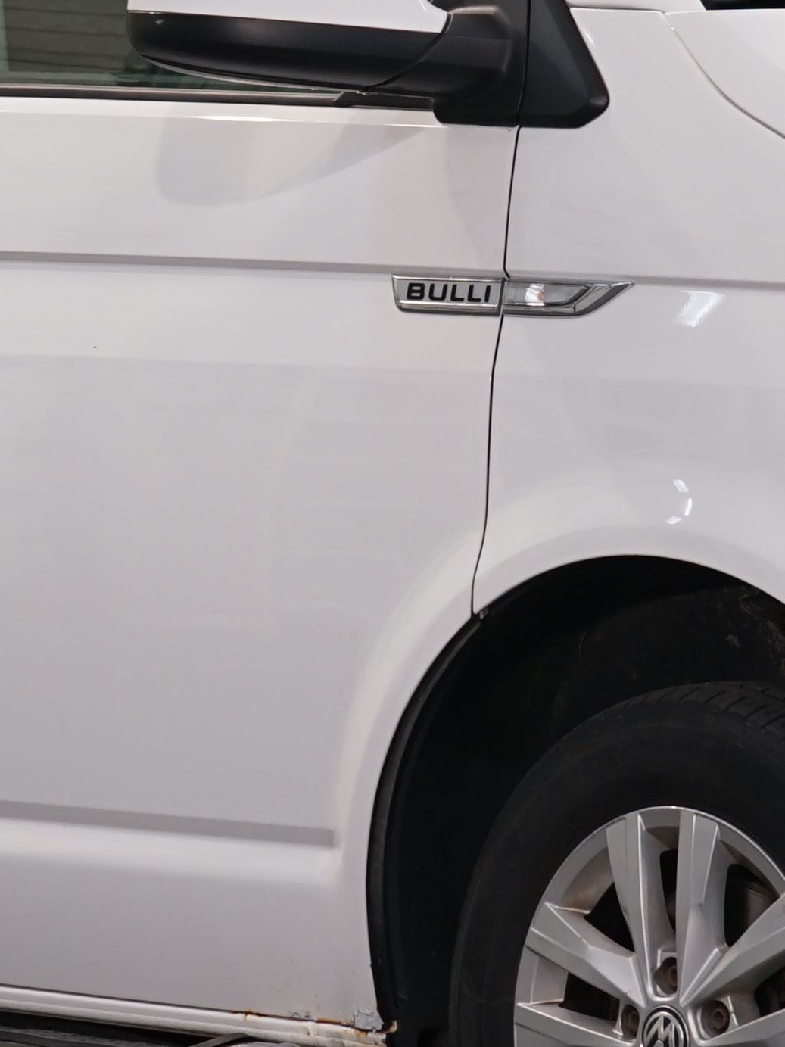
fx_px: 8074
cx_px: 464
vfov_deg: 7.4
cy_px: 349
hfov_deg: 5.6
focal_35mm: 267
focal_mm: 64
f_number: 5.6
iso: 400
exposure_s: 1/40
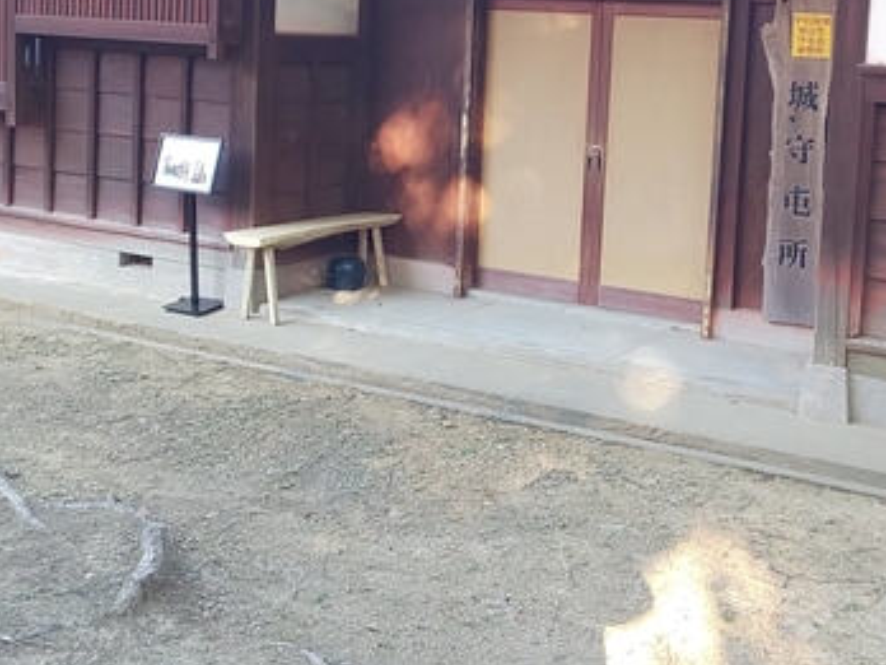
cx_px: 504
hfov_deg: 41.1
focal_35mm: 46
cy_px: 112
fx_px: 1177
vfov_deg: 30.6
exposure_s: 1/33
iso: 55
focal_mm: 3.45
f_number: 1.94
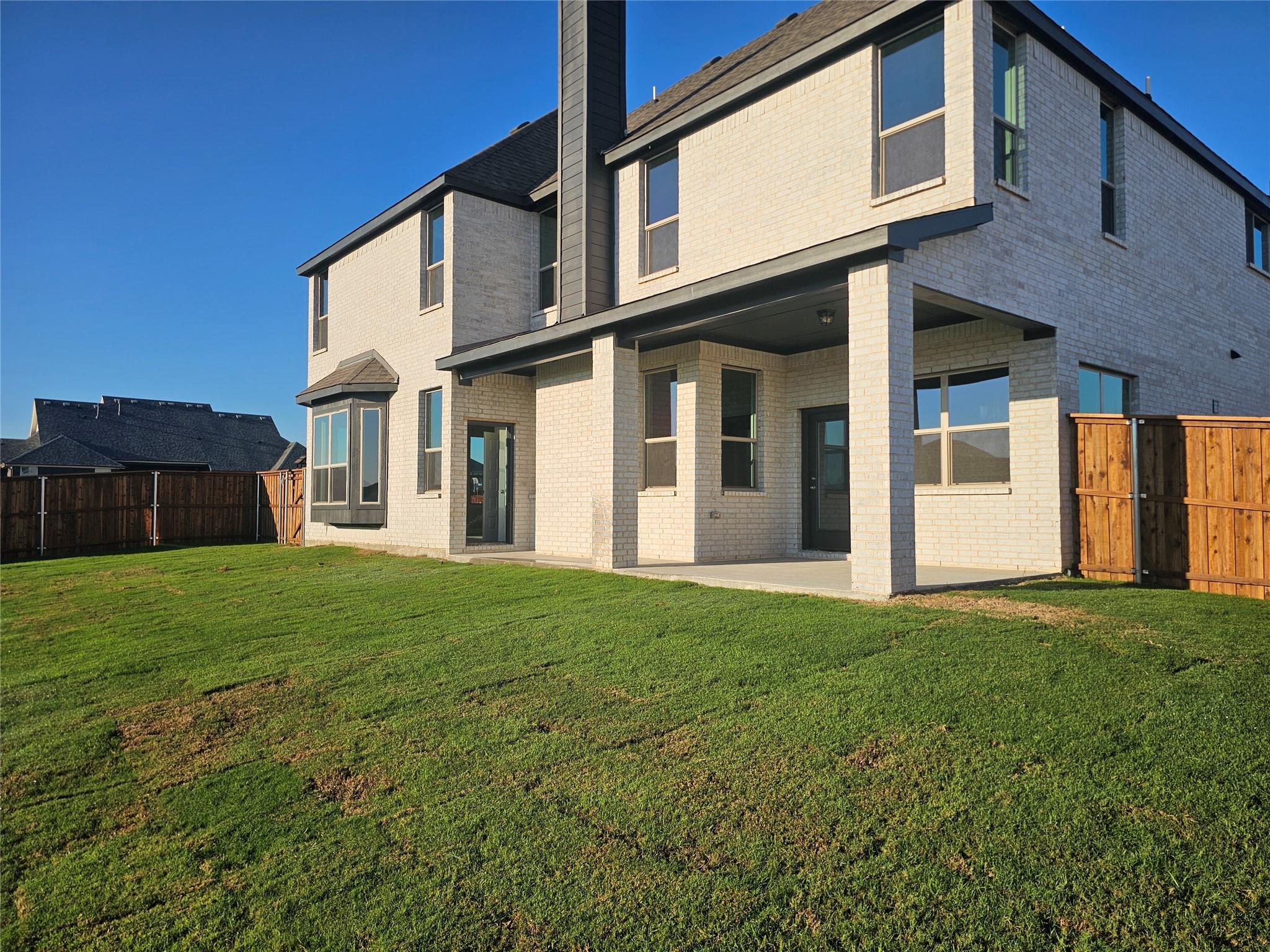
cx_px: 635
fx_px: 844
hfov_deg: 73.9
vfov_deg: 58.9
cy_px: 476
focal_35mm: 23
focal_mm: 6.3
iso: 10
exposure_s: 1/1102
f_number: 1.7
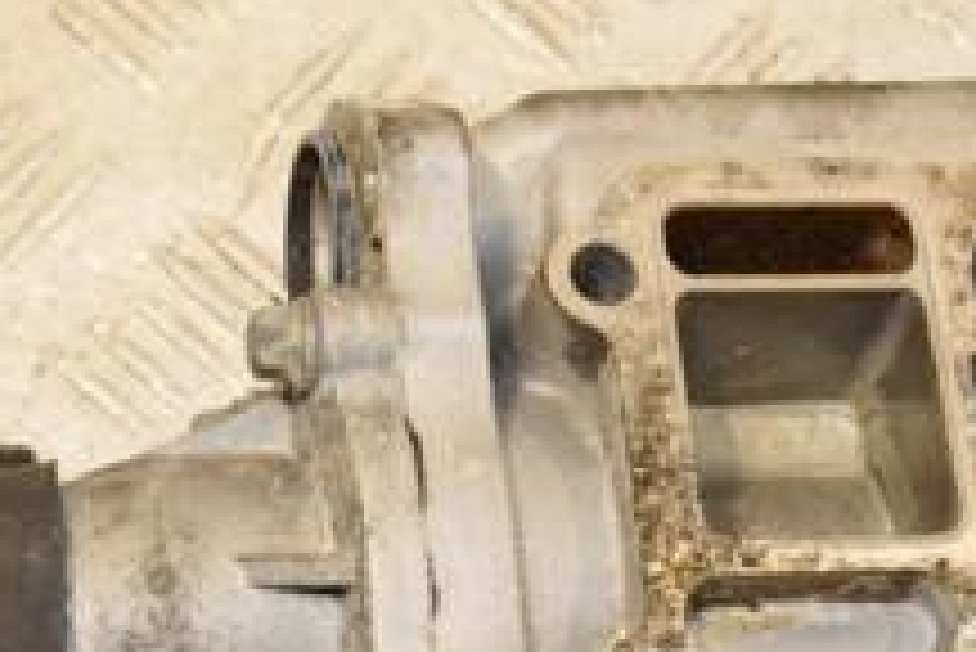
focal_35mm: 141
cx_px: 472
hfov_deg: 14.5
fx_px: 3825
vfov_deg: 9.7
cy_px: 522
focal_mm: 34
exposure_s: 1/200
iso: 800
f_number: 8
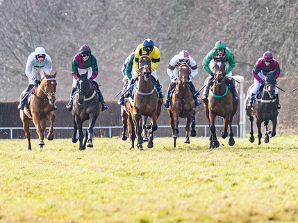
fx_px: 5081
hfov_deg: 3.4
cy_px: 94
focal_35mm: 590
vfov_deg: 2.5
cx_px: 242
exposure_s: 1/2500
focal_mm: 220
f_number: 4
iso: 800
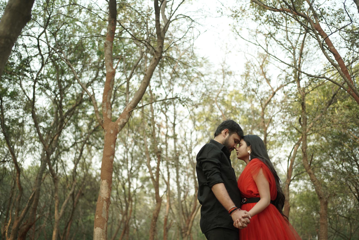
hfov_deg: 54.4
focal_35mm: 35
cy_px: 120
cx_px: 180
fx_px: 349
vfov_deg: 37.9
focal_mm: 35
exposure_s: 1/320
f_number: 1.8
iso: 125
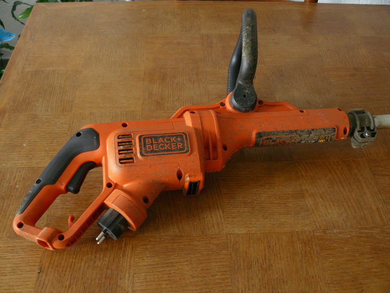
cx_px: 195
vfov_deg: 39.7
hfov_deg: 51.4
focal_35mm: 36
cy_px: 146
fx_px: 406
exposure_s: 1/20
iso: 200
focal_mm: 6
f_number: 2.8
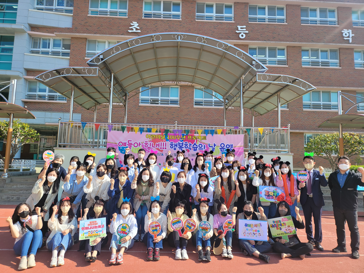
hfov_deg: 67.3
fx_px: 273
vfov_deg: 53.1
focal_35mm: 26
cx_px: 182
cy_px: 136
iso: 40
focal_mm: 5
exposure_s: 1/1138
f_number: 1.8
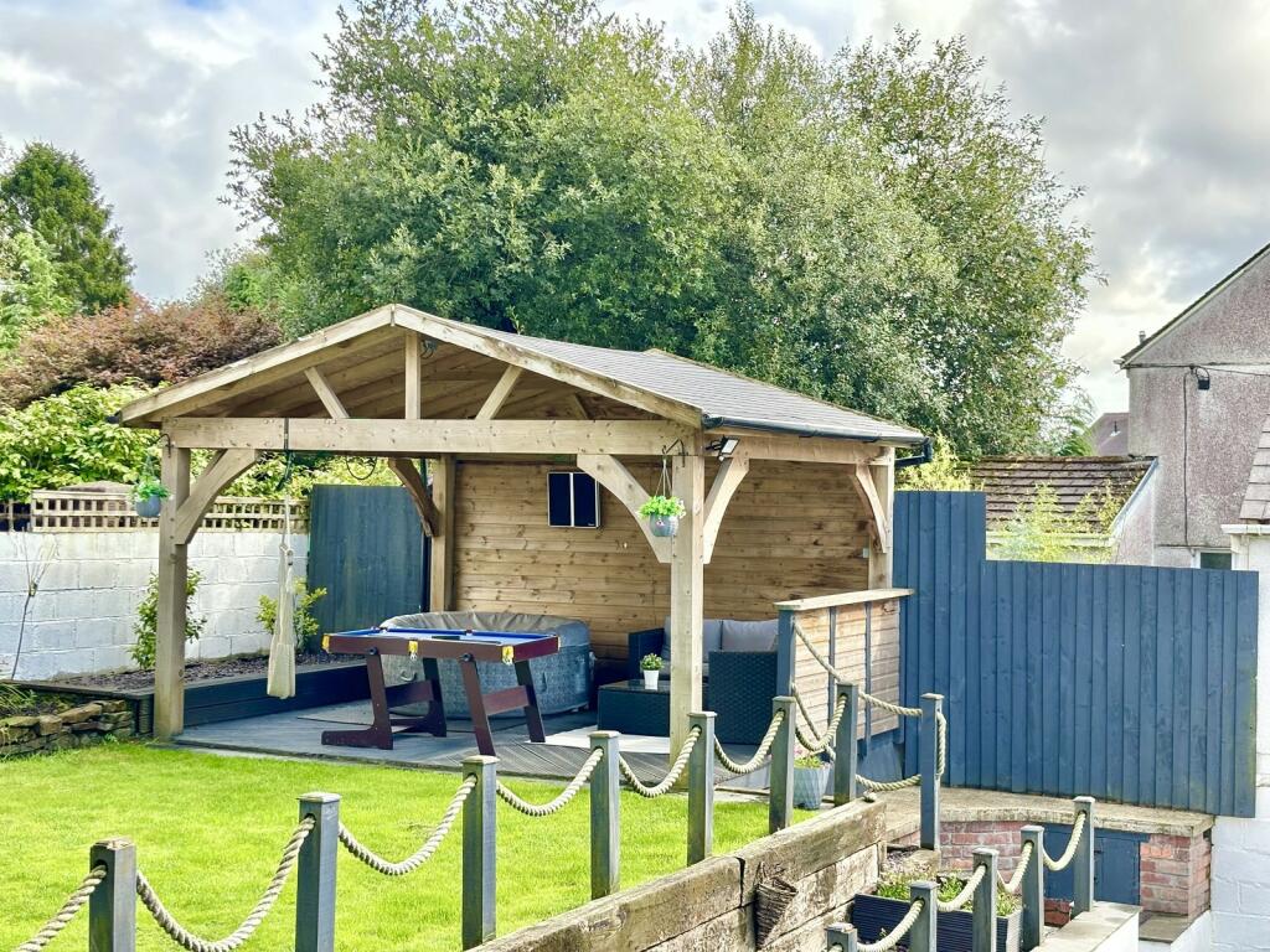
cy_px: 476
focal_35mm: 52
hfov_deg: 36.8
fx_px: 1908
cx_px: 635
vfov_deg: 28.0
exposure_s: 1/443
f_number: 1.6
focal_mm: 5.96
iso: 32
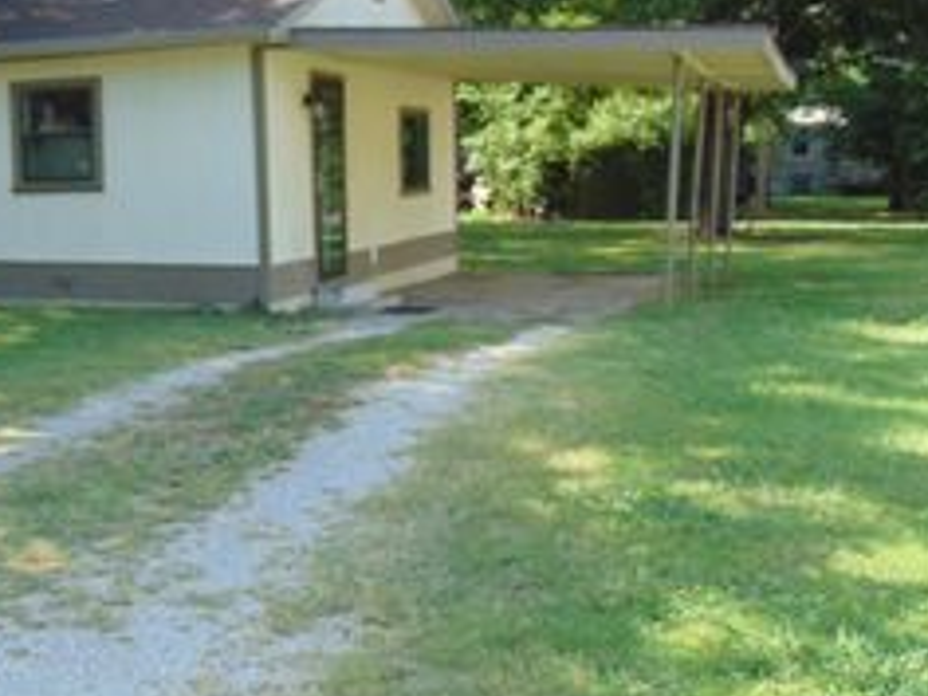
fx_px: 1421
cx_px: 173
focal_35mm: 53
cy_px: 379
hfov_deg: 34.9
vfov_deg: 27.5
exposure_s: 1/250
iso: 80
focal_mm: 4.5
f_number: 3
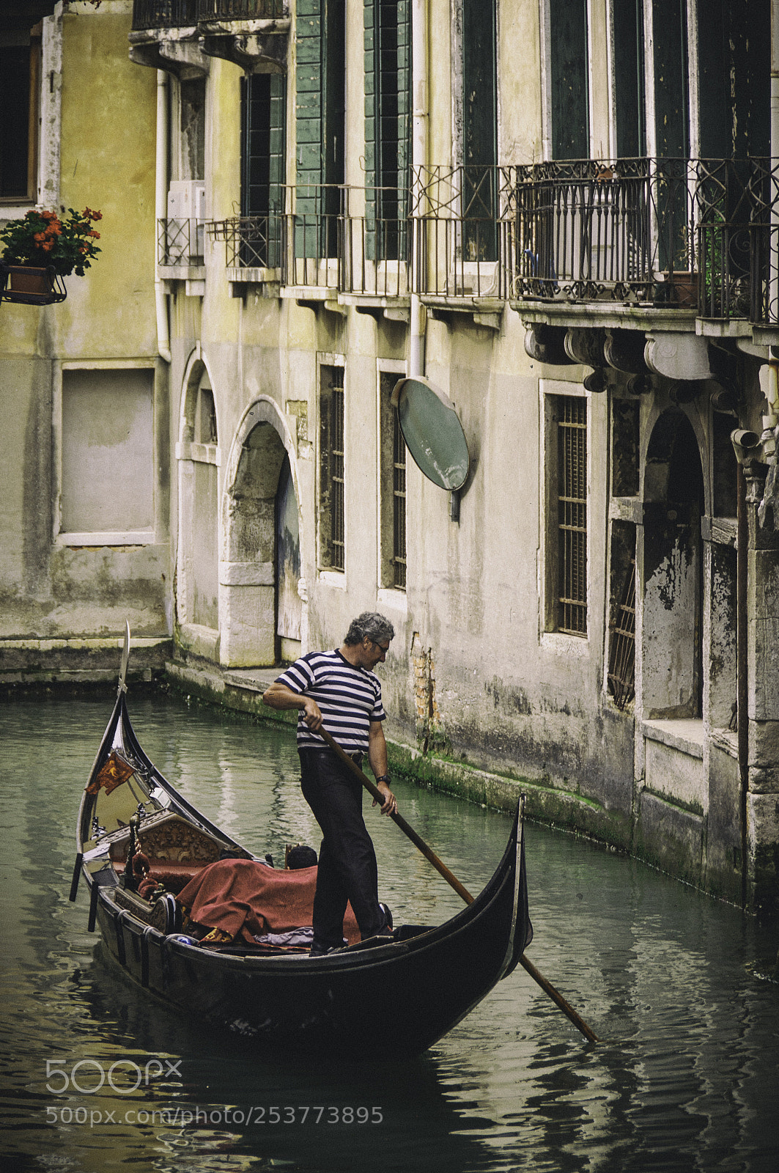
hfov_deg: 8.7
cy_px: 586
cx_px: 390
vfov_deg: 13.1
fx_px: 5124
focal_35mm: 158
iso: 200
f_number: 5.6
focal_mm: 105
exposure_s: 1/100
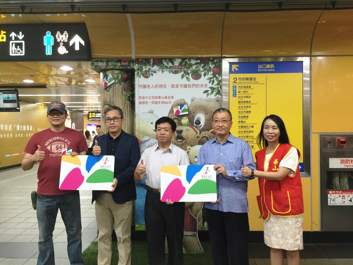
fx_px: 296
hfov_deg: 61.7
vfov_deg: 48.2
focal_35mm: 29
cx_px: 176
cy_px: 132
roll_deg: -0.9
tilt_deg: +0.2
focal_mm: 4.15
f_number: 2.2
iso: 64
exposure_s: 1/15
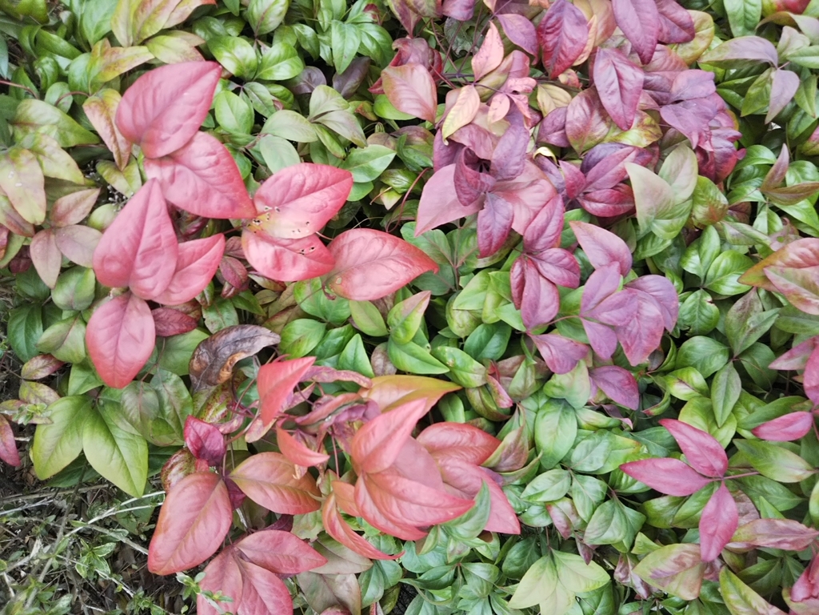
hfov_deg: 60.0
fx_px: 710
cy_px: 308
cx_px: 410
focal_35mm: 30
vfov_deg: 46.8
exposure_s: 1/40
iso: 40
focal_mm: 4
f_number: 2.2
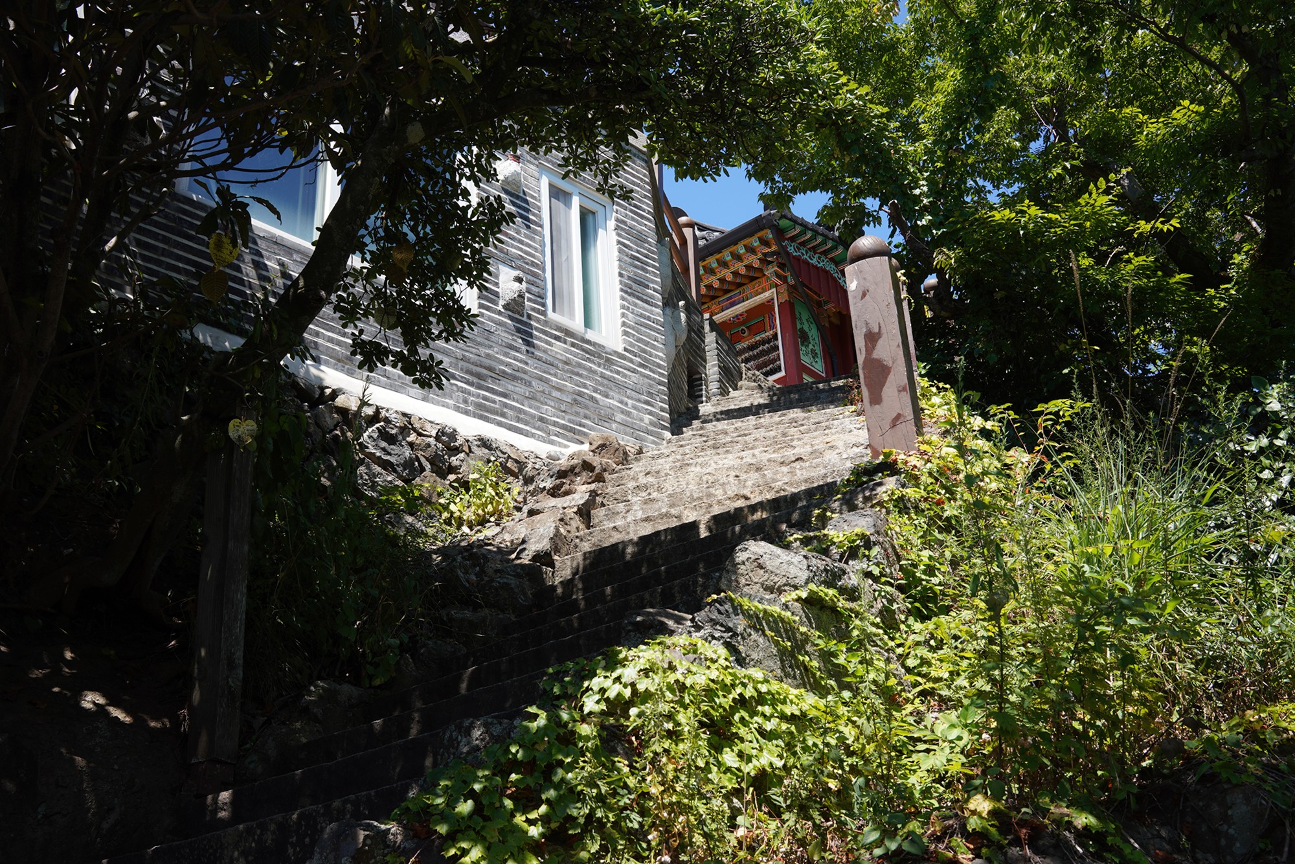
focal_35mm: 35
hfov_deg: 54.4
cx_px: 648
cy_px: 432
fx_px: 1259
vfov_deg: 37.9
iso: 100
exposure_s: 1/100
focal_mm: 35
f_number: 9
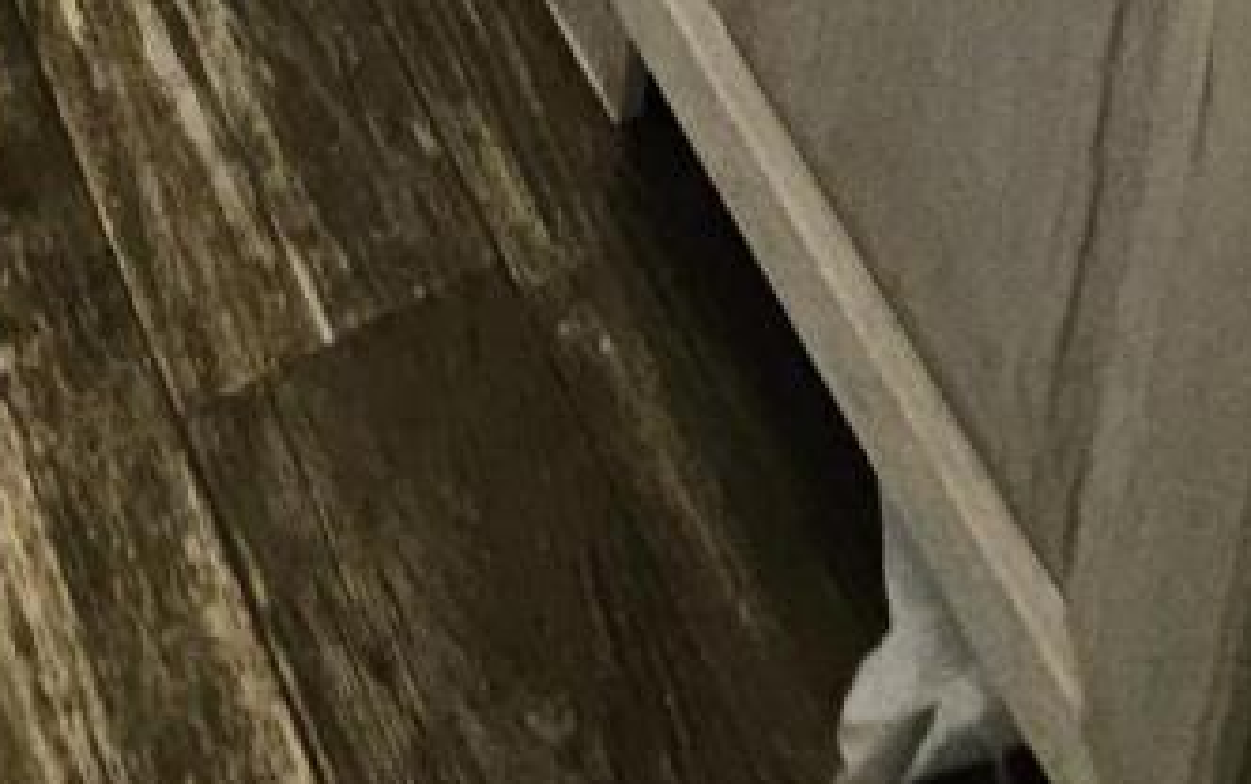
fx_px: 2832
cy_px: -2627
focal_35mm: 83
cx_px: 0
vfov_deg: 7.4
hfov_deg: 23.8
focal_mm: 1.74
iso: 160
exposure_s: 1/60
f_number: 2.2
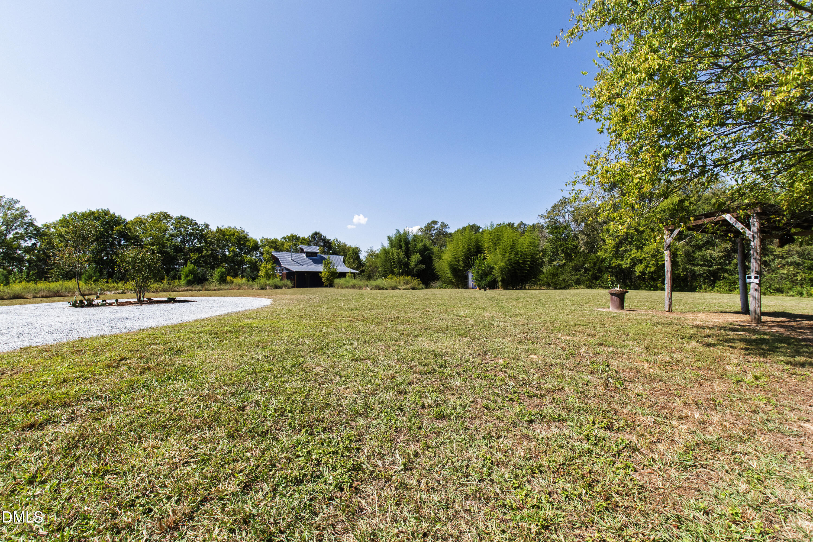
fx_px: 339
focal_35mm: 15
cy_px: 271
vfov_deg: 77.3
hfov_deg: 100.4
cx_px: 406
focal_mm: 10
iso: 800
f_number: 8
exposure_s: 1/1250
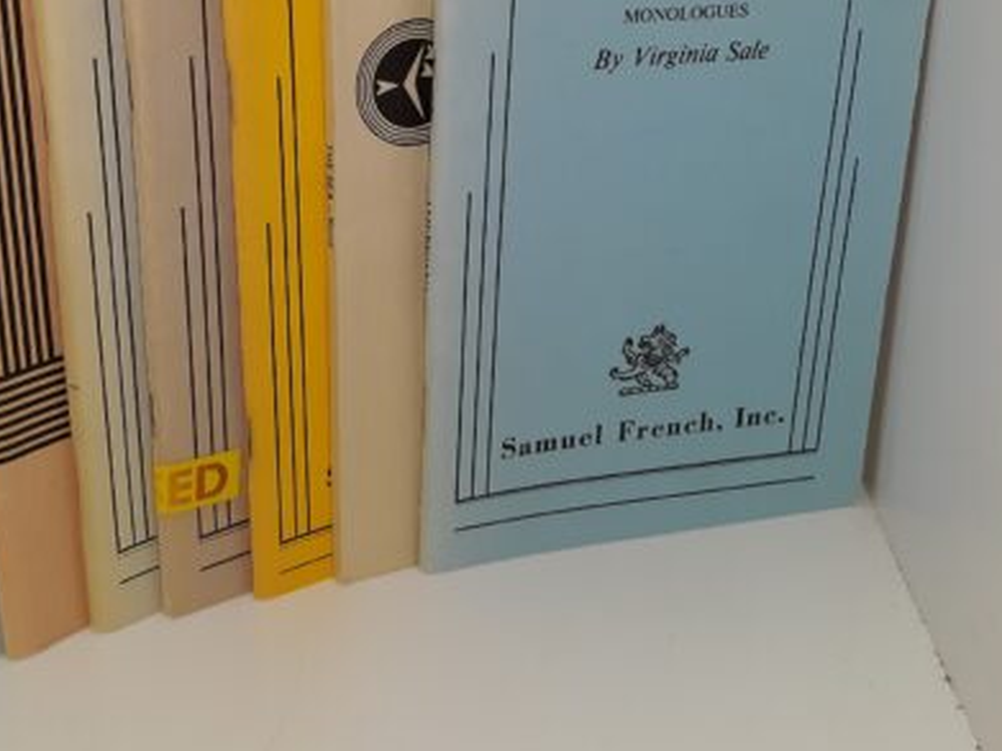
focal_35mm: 43
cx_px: 407
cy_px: 185
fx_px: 1244
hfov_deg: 43.7
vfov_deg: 32.9
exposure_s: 1/190
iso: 40
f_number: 1.7
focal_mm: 3.7
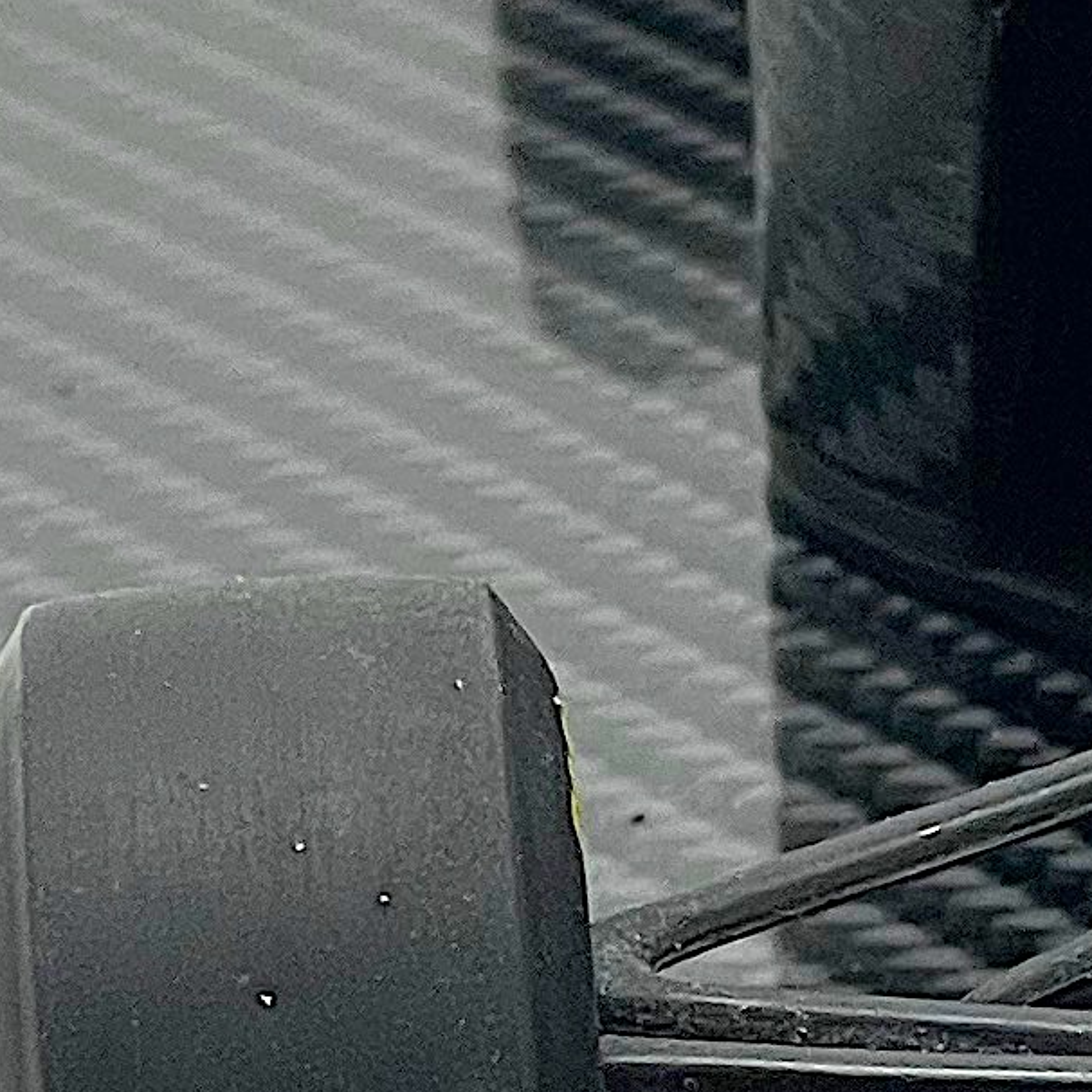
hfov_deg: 5.7
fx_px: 10921
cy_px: 559
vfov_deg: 5.7
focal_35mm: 306
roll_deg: -0.3
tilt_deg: -25.8
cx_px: 1492
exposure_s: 1/150
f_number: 2
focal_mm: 6
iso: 64
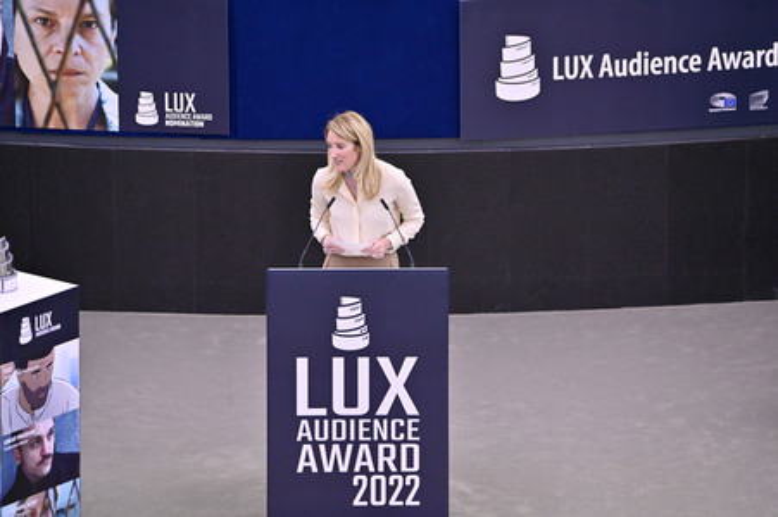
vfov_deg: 4.3
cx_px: 389
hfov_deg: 6.4
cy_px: 258
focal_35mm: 320
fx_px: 6910
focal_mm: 320
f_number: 5.6
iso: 6400
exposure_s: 1/500
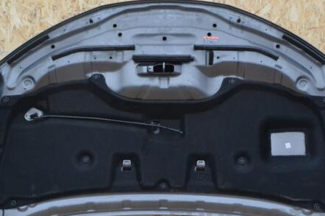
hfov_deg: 43.6
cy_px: 122
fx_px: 406
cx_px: 156
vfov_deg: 29.8
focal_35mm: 45
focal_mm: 22
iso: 3200
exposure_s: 1/400
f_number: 10
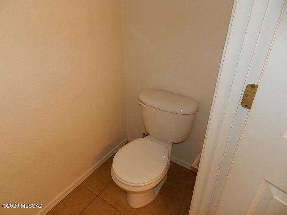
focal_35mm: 23
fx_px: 191
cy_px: 108
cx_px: 144
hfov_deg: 73.9
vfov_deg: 58.9
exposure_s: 1/30
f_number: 3.4
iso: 200
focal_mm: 4
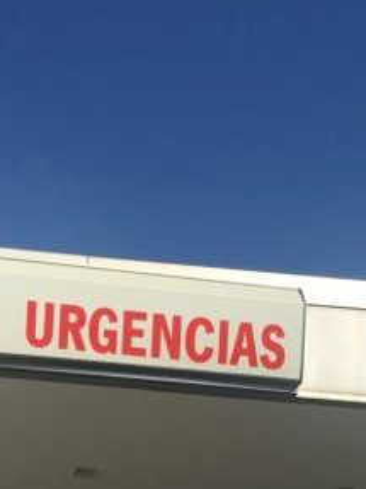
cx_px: 179
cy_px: 594
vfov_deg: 18.7
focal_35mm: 99
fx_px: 1397
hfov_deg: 14.9
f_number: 2.2
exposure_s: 1/2481
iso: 25
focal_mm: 4.15
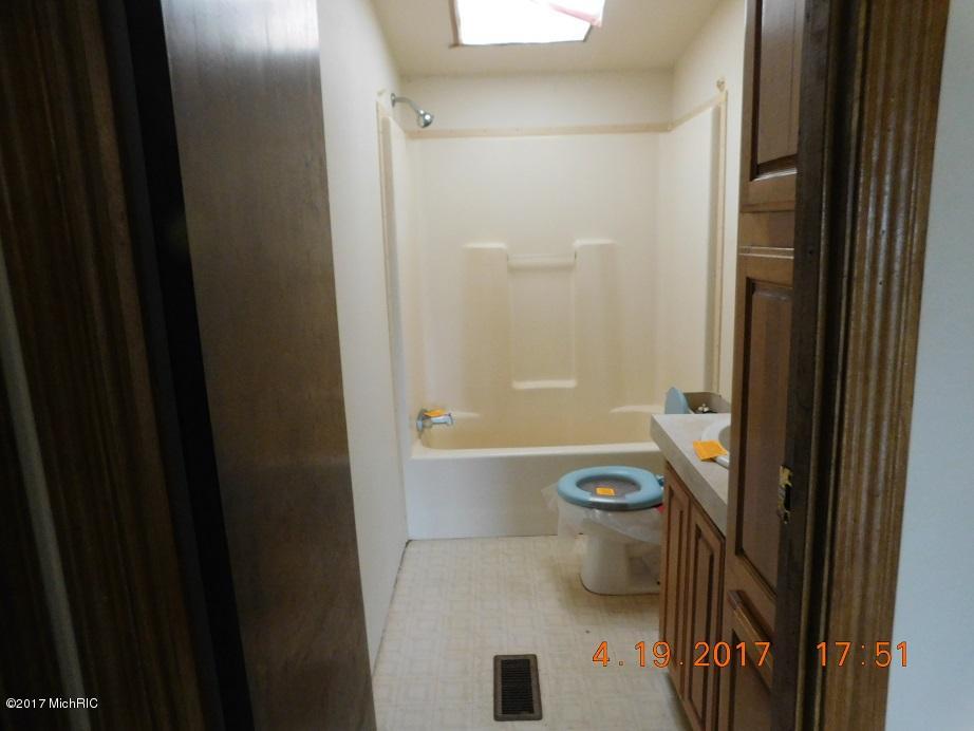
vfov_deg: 58.9
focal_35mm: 23
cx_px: 487
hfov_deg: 73.9
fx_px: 647
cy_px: 366
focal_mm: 4
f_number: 3
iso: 400
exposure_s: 1/25
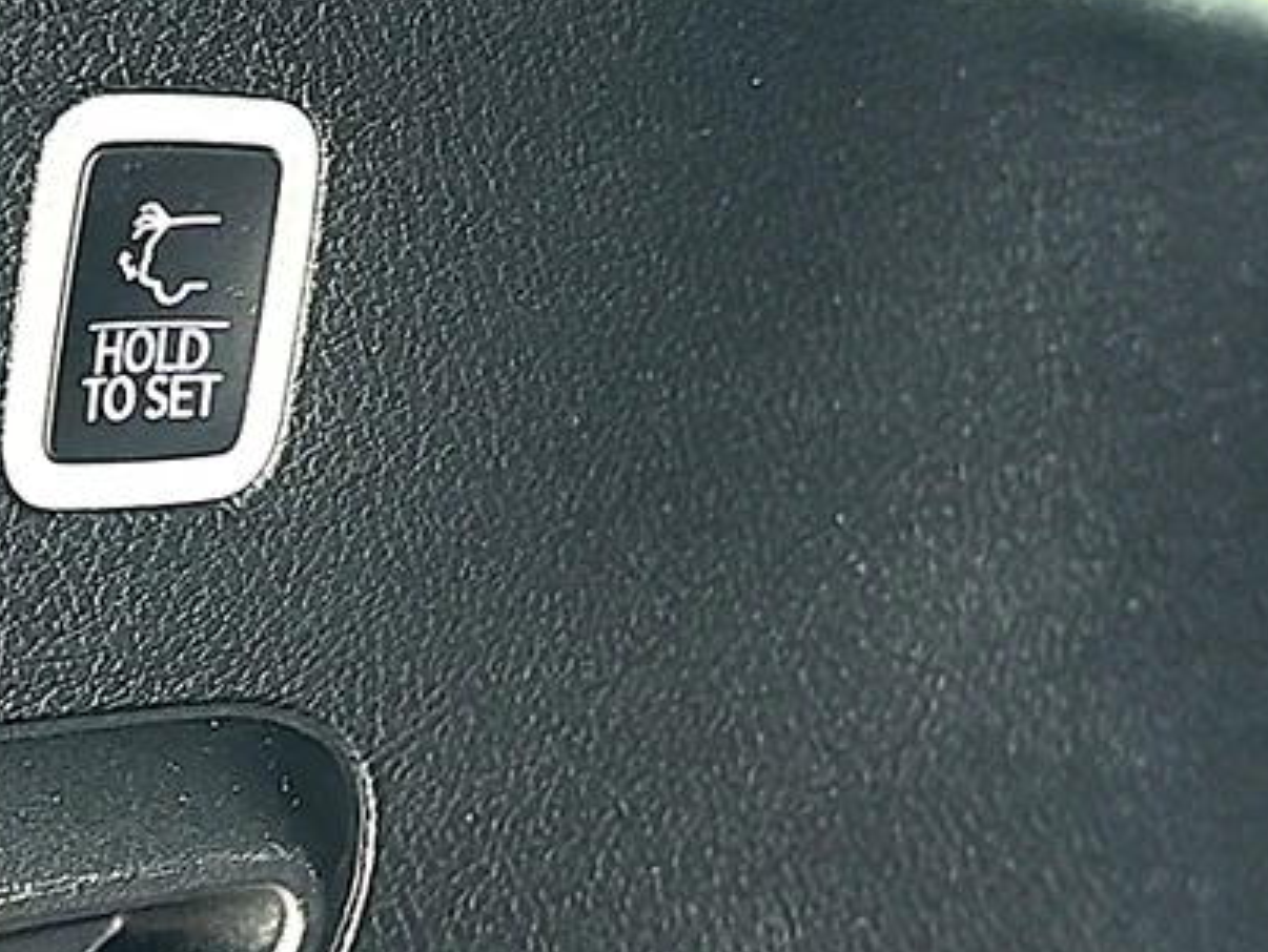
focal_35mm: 87
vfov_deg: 17.0
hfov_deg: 22.3
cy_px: 383
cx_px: 303
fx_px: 3189
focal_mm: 6.86
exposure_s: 1/59
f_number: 1.78
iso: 64
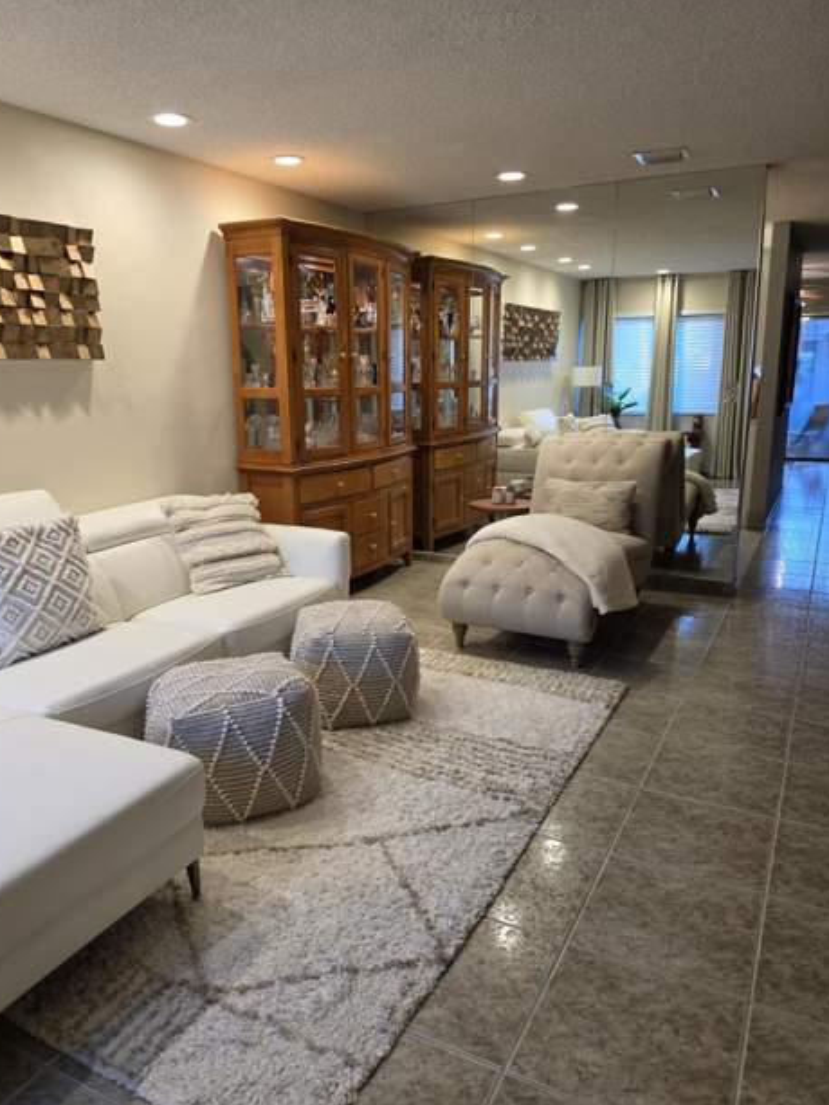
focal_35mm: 24
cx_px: 405
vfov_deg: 71.6
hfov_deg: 56.8
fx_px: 766
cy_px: 561
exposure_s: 1/120
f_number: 1.4
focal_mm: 6.5
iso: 160
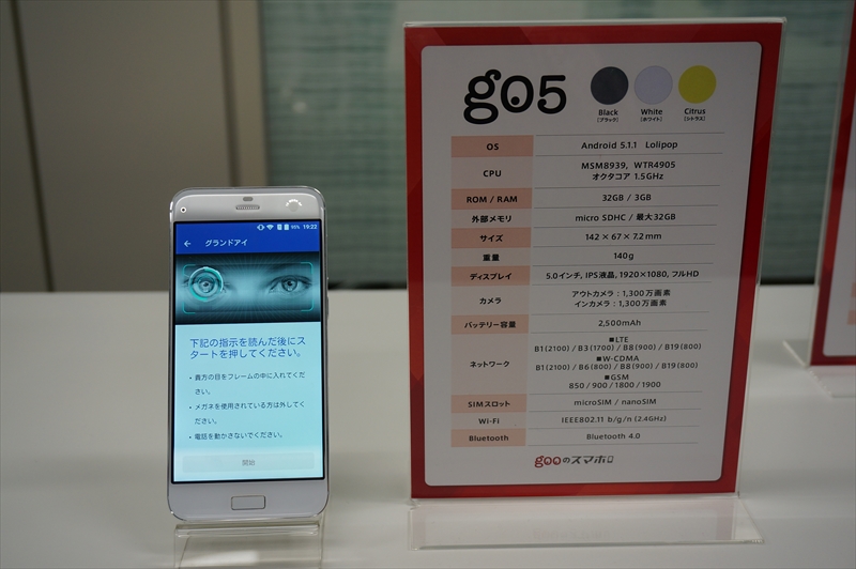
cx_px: 428
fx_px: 1033
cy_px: 284
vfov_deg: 30.8
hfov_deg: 45.0
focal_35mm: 44
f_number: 4.5
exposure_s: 1/60
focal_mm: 29
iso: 160
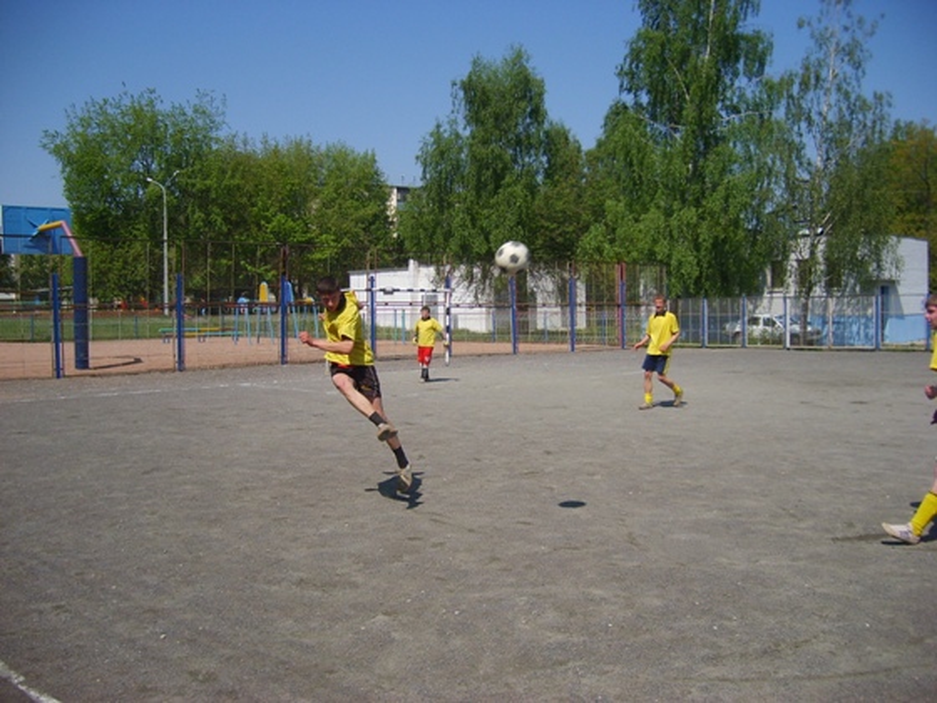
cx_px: 468
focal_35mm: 35
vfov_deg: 40.7
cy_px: 352
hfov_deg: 52.6
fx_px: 947
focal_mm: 5.8
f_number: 7.1
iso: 100
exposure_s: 1/500
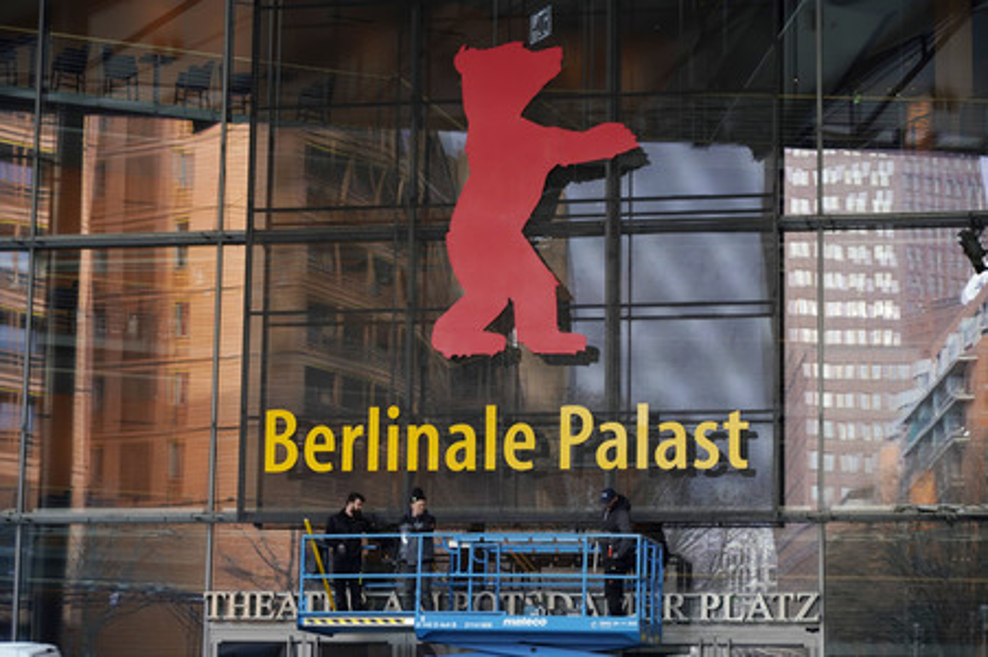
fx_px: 2331
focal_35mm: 85
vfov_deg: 16.0
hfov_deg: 23.9
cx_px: 494
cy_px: 328
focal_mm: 85
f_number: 5.6
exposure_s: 1/125
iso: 640
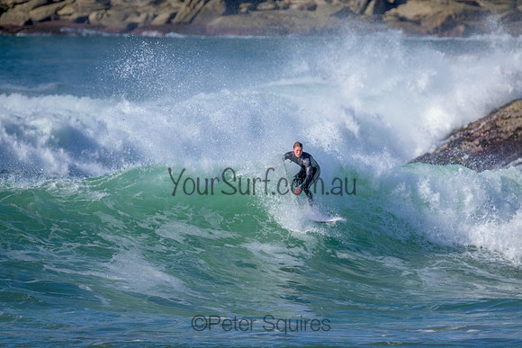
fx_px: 11602
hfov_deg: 2.6
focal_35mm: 800
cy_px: 174
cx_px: 261
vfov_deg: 1.7
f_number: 11
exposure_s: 1/2000
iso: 900
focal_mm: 800
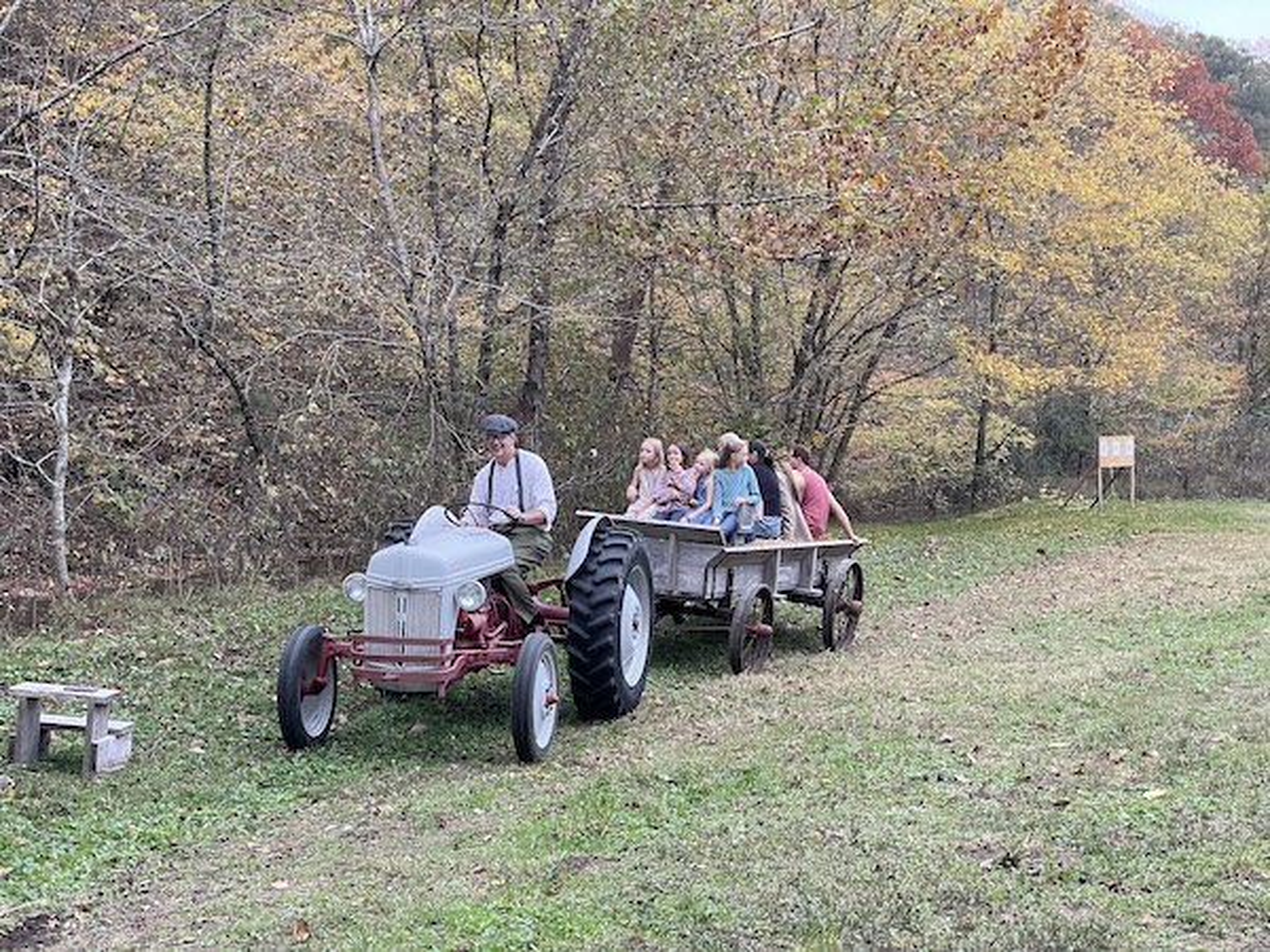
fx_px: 1908
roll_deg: +0.1
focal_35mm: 52
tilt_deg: -0.7
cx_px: 635
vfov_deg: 28.0
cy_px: 476
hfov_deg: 36.8
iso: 160
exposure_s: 1/99
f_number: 2
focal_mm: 6
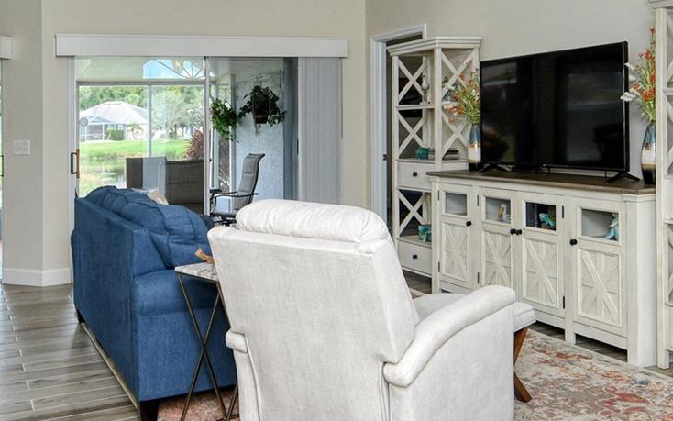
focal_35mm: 40
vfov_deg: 31.7
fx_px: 734
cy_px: 138
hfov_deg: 48.9
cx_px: 265
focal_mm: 12
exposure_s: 1/250
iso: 640
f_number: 8
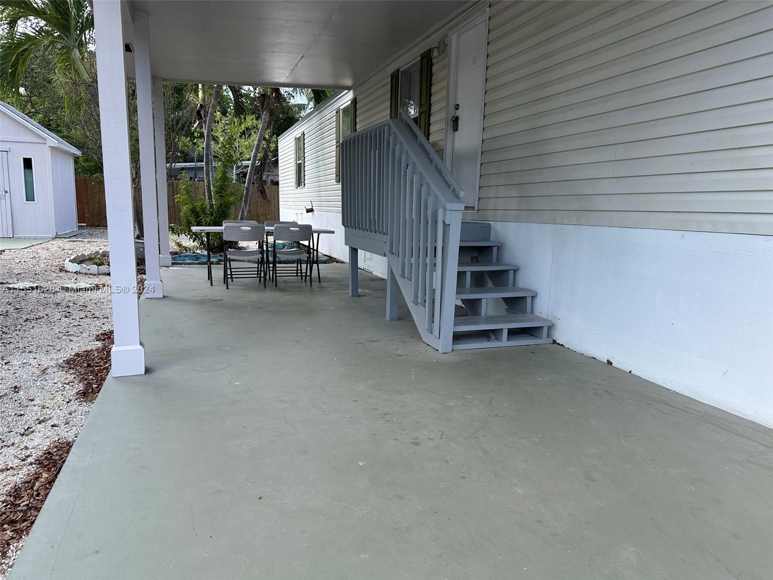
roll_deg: -0.8
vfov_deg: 56.8
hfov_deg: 71.6
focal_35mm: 24
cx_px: 386
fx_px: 536
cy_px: 290
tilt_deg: -9.5
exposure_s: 1/718
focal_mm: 6.86
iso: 80
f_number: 1.78
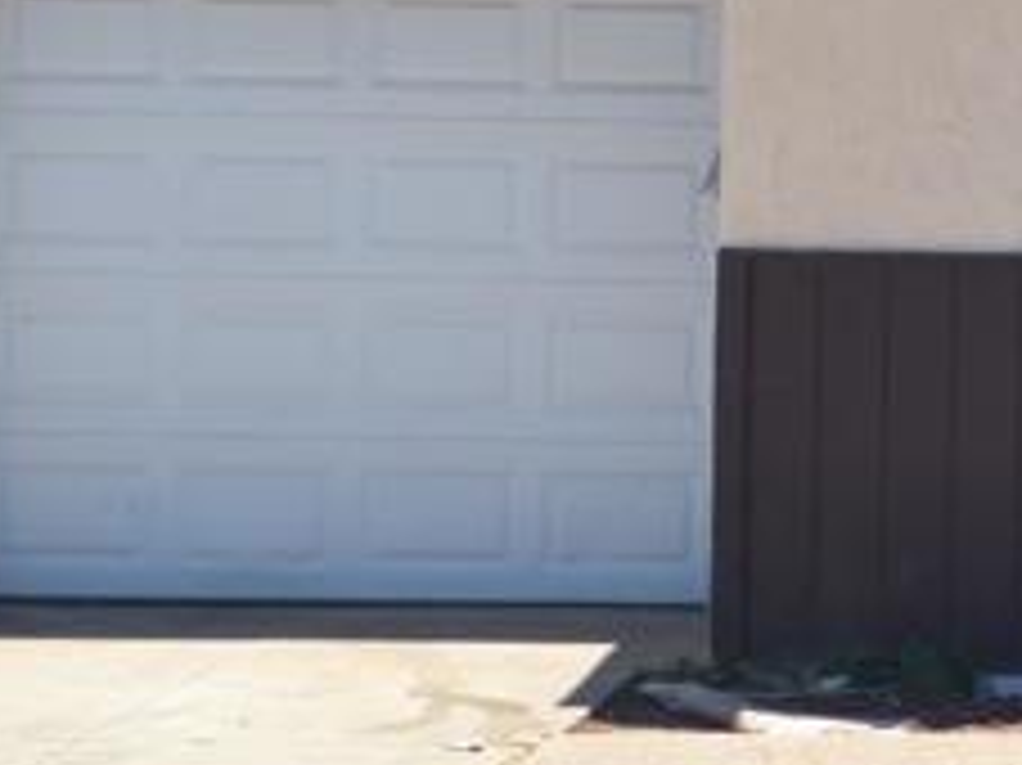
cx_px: 1909
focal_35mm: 143
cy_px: -74
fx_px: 4220
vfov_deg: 10.2
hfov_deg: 12.5
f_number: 7.1
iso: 100
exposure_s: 1/200
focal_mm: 22
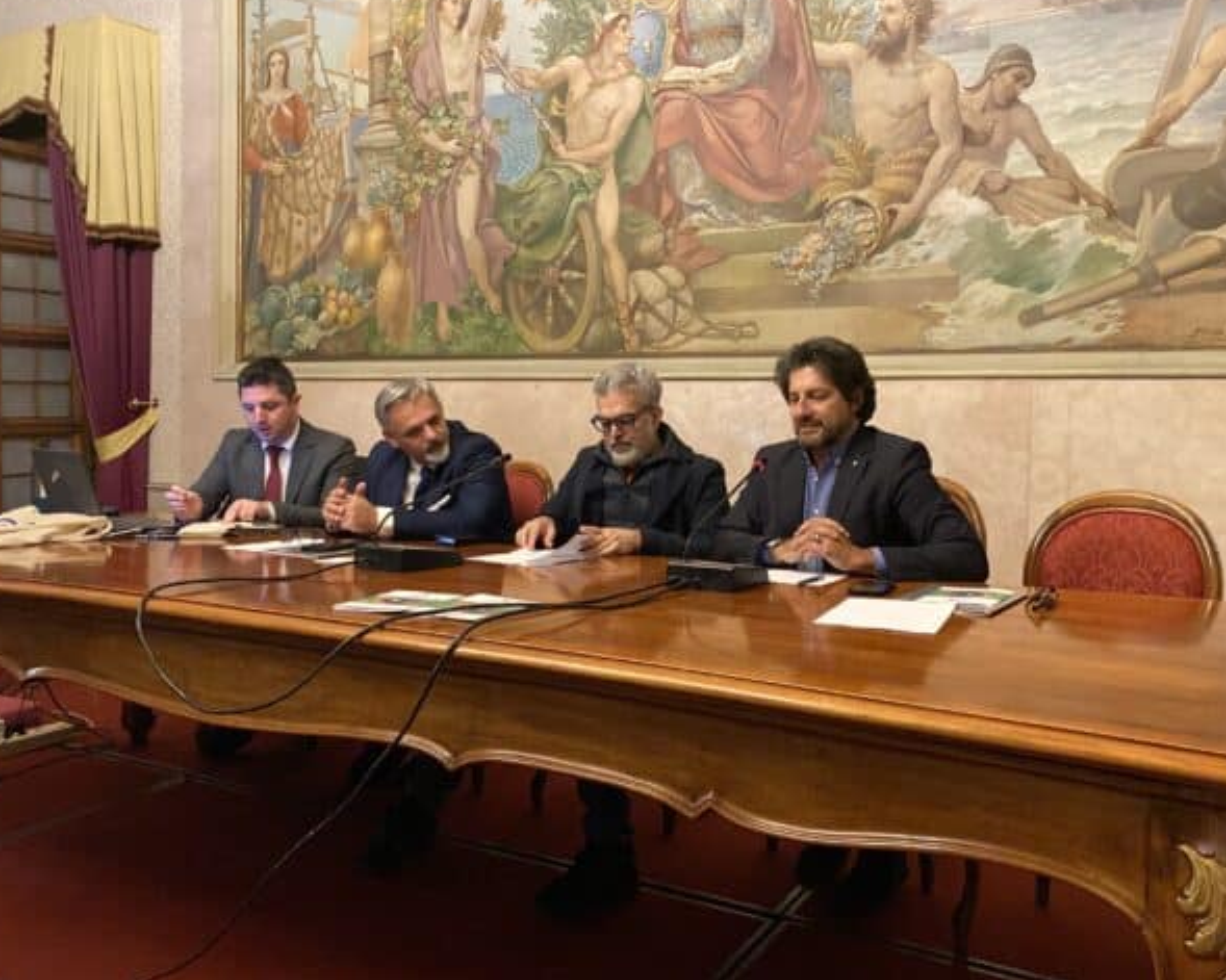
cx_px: 660
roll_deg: -1.2
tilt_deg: -2.1
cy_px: 445
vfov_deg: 48.4
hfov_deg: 58.7
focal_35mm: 30
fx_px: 1088
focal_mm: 4.25
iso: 500
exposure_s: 1/50
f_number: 1.8
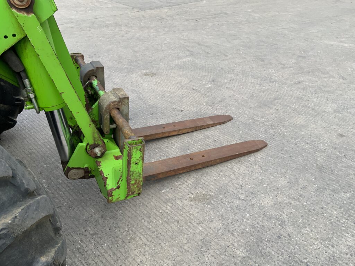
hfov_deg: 61.7
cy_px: 133
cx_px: 178
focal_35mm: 29
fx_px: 297
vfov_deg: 48.2
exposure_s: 1/728
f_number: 1.8
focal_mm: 3
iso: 16
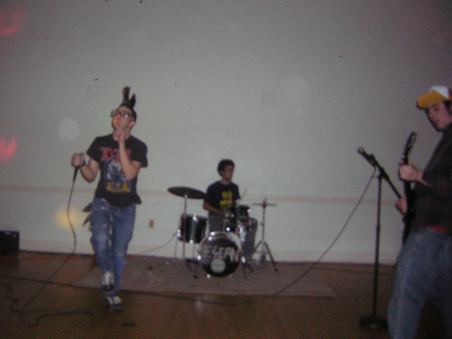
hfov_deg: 51.4
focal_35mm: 36
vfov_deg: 39.7
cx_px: 226
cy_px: 170
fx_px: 470
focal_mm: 4.7
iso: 185
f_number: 2.6
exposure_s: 1/60.1
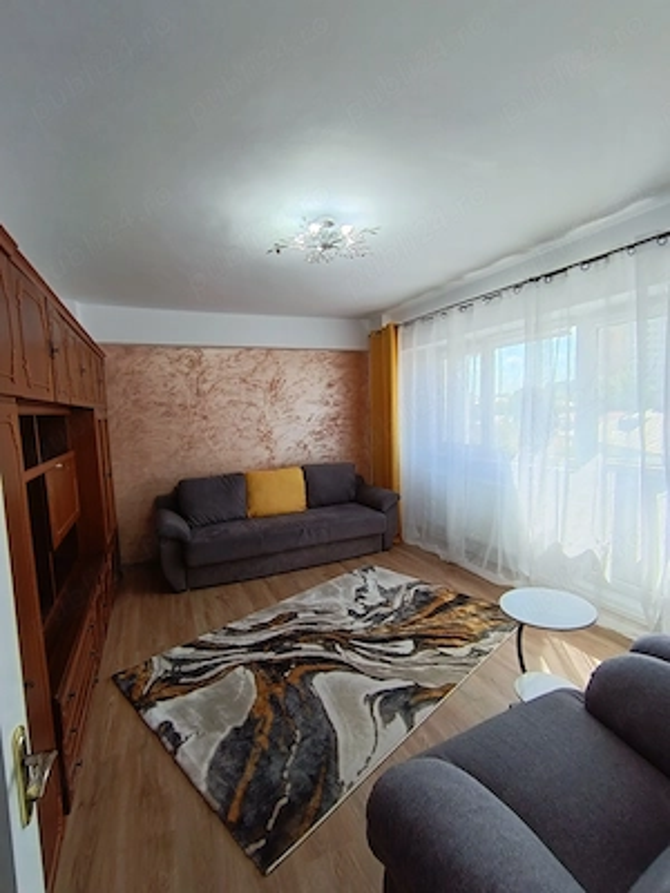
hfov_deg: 74.7
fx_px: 439
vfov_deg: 91.0
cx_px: 335
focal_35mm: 17
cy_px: 446
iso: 178
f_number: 2.2
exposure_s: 1/100
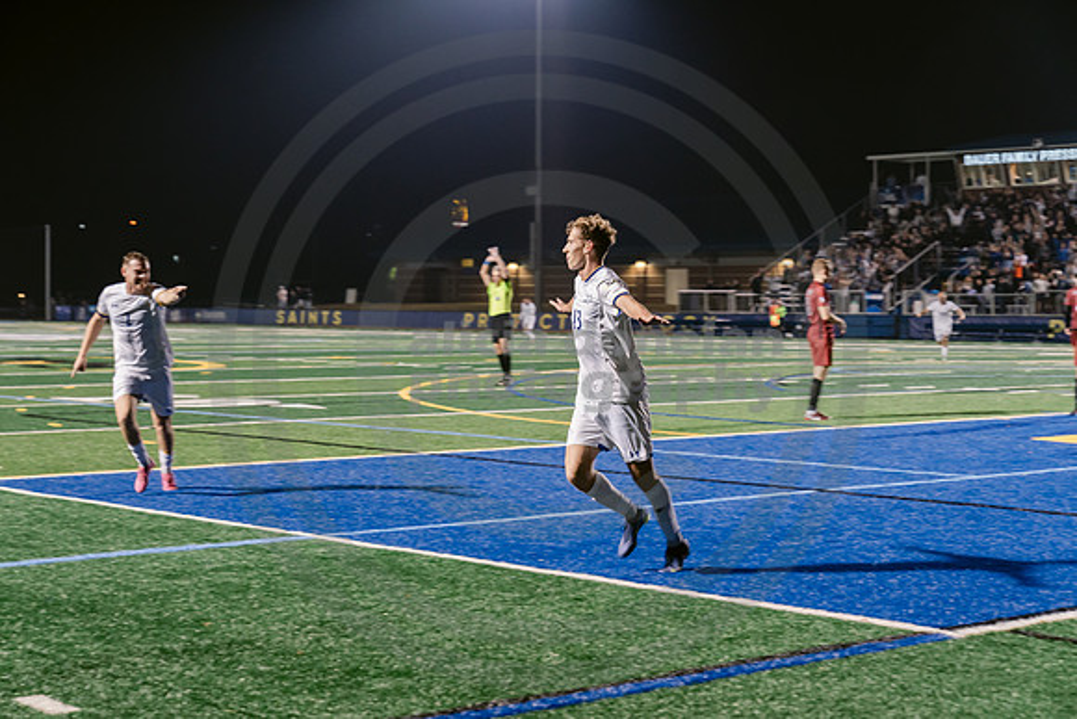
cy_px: 360
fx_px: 2095
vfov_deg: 19.5
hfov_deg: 28.8
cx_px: 538
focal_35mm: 70
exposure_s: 1/160
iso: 2500
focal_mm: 70
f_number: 4
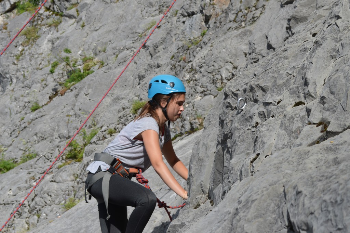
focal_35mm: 82
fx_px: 801
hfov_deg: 24.6
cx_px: 175
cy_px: 116
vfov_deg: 16.5
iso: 100
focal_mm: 55
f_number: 13
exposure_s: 1/125
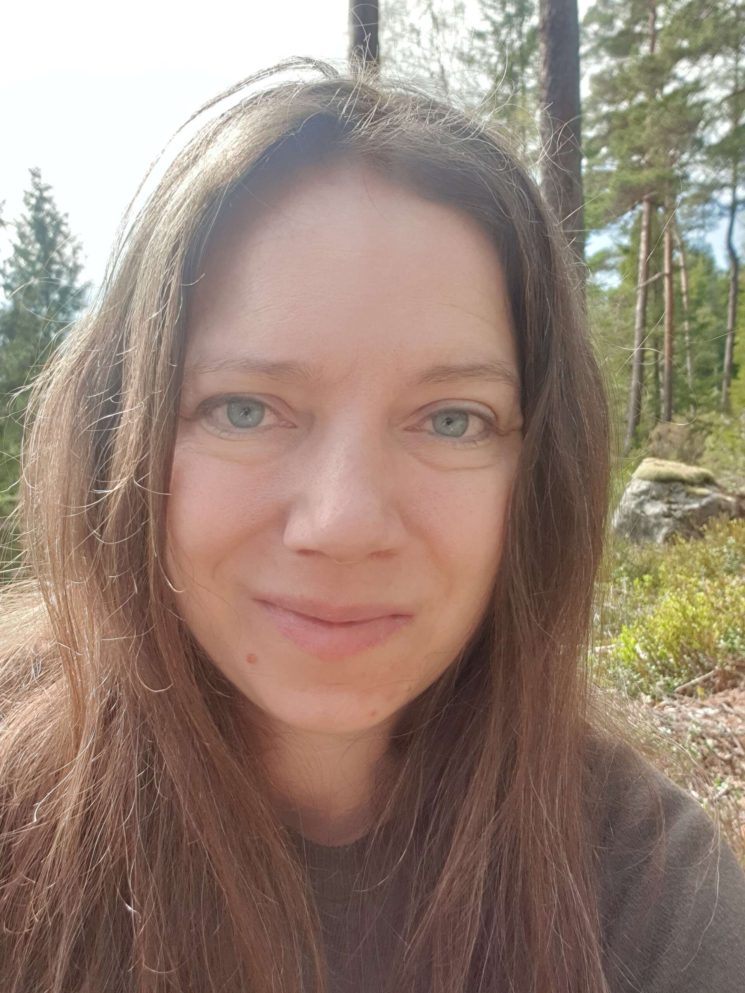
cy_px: 496
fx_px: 890
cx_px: 372
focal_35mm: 31
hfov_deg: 45.4
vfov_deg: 58.4
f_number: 1.7
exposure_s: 1/318
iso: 100
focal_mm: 2.92
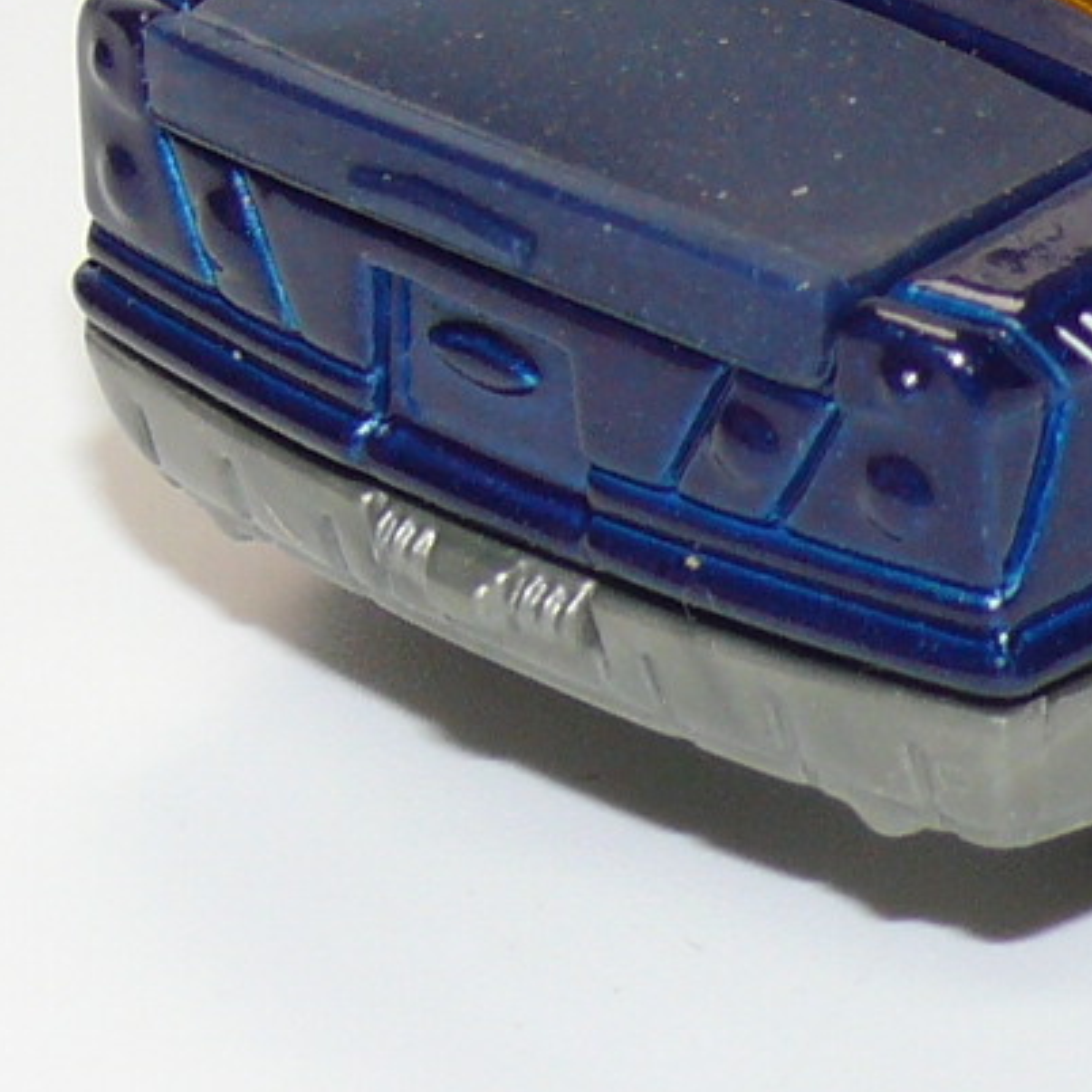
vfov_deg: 5.1
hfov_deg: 5.1
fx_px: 12170
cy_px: -144
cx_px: 1548
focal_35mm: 341
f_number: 4
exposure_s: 1/30
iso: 100
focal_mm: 13
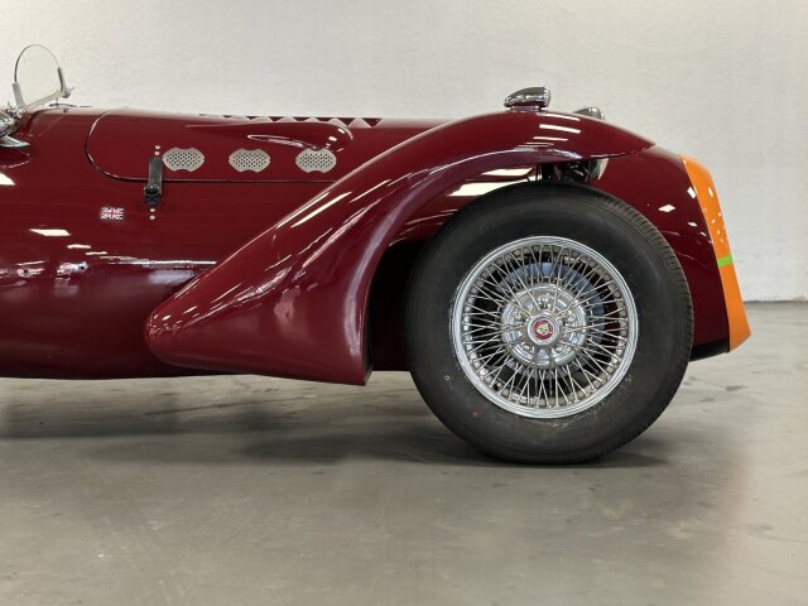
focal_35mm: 48
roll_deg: +0.6
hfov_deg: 39.7
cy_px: 303
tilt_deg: -6.8
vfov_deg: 30.3
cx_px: 404
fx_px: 1120
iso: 160
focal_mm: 6.86
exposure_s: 1/50
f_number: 1.78
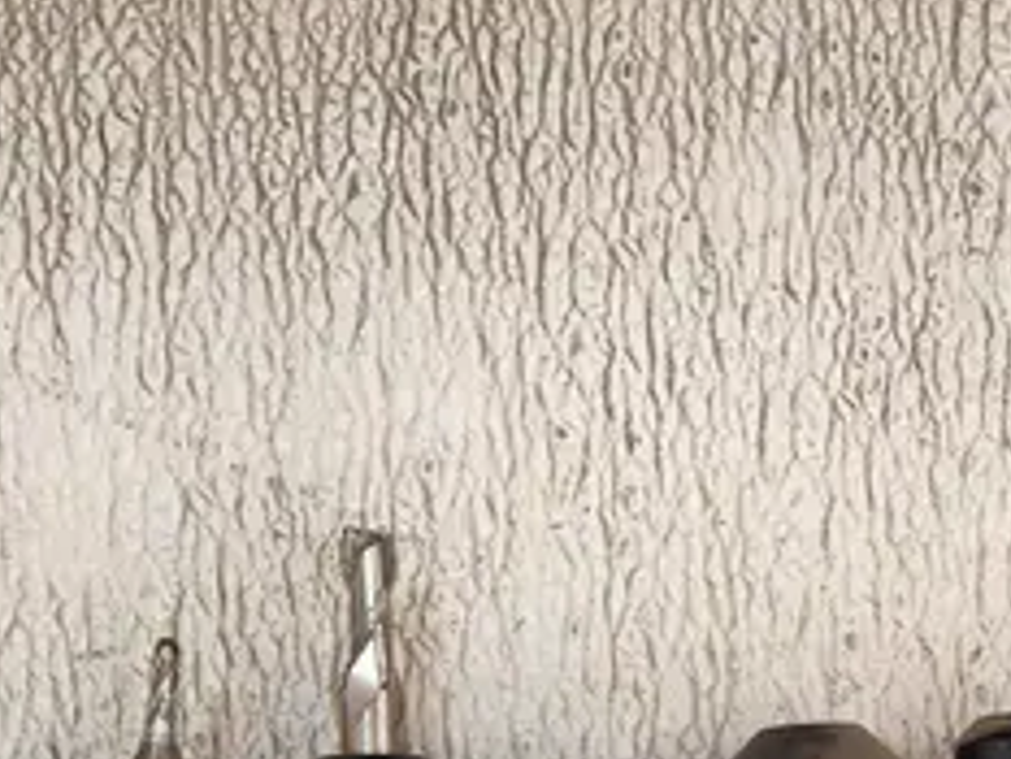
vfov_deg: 19.1
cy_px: 831
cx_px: 1076
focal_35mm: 74
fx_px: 2162
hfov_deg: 24.7
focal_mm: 5.4
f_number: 1.8
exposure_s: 1/120
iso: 125
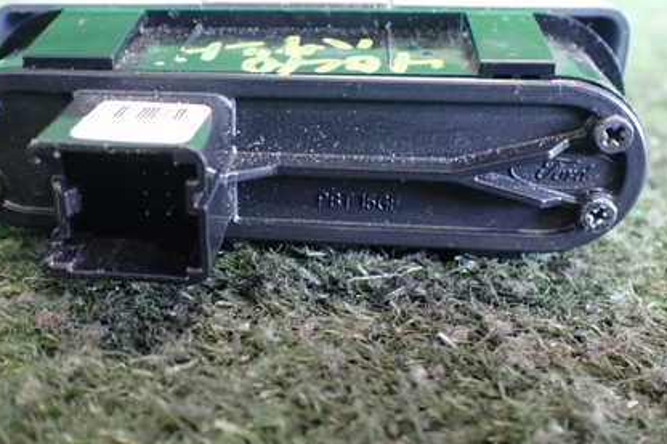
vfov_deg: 29.8
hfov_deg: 43.1
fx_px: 833
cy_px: 202
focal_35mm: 45
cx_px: 234
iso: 800
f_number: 2.3
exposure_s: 1/40
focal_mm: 5.4
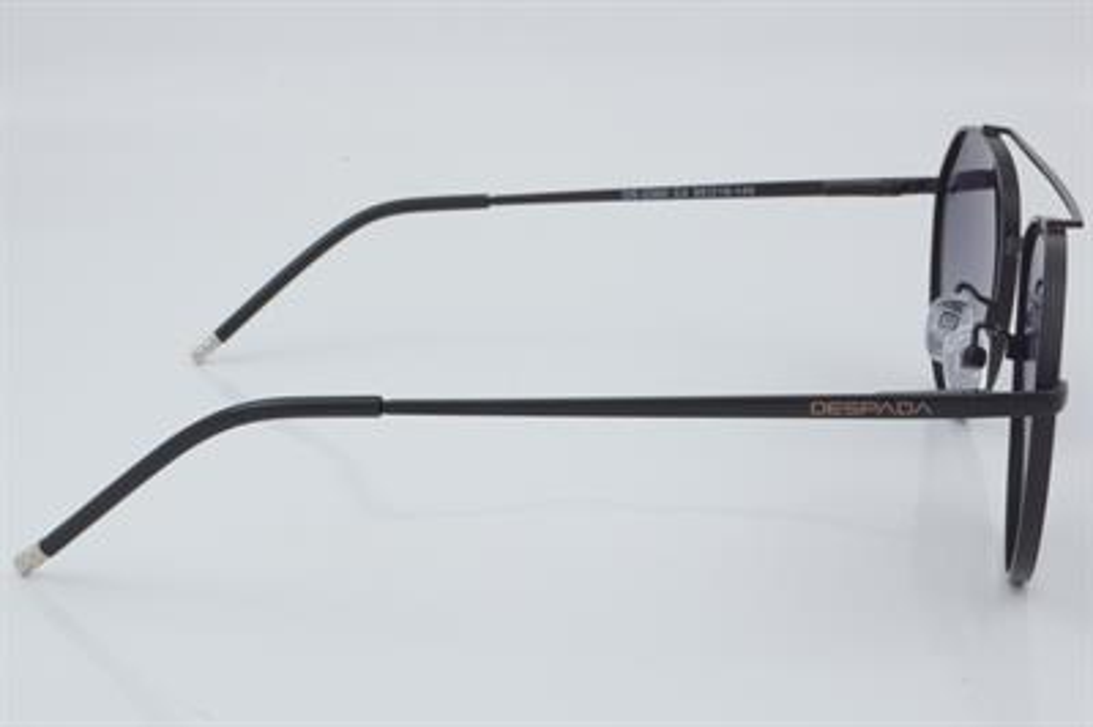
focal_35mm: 75
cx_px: 546
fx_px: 2275
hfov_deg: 27.0
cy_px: 364
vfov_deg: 18.2
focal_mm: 50
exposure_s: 1/3
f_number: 32
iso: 100
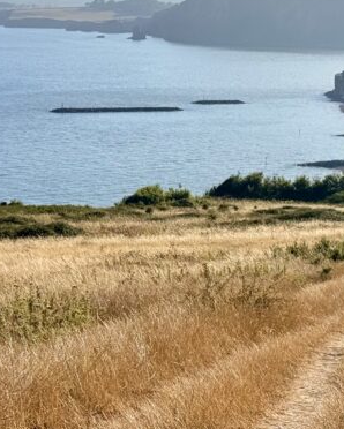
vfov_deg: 14.9
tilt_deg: -6.6
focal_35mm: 129
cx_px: 174
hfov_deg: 12.0
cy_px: 204
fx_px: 1640
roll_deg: -1.1
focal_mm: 6.76
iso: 64
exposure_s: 1/9901
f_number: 1.78
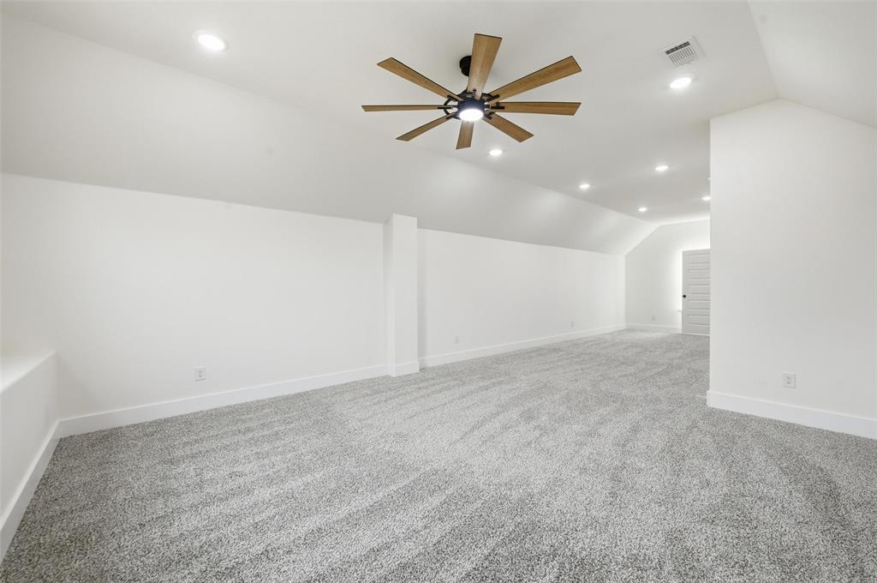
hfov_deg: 104.3
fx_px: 341
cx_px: 438
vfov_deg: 81.1
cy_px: 292
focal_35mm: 14
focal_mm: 14
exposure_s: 1/125
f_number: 9
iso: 100
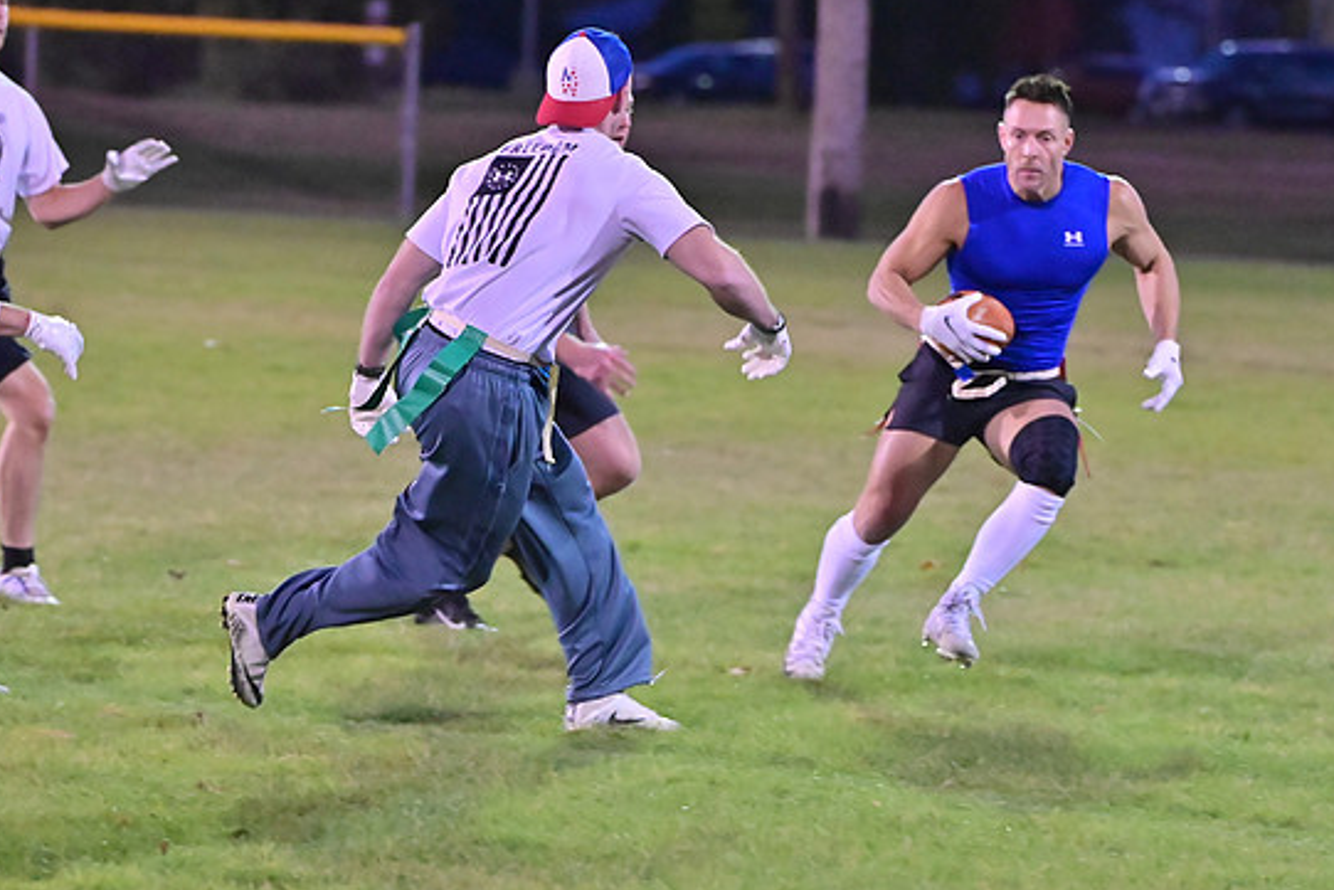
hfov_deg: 8.5
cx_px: 700
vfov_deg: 5.7
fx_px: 8932
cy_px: 465
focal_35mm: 241
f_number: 4
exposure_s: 1/320
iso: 6400
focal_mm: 150
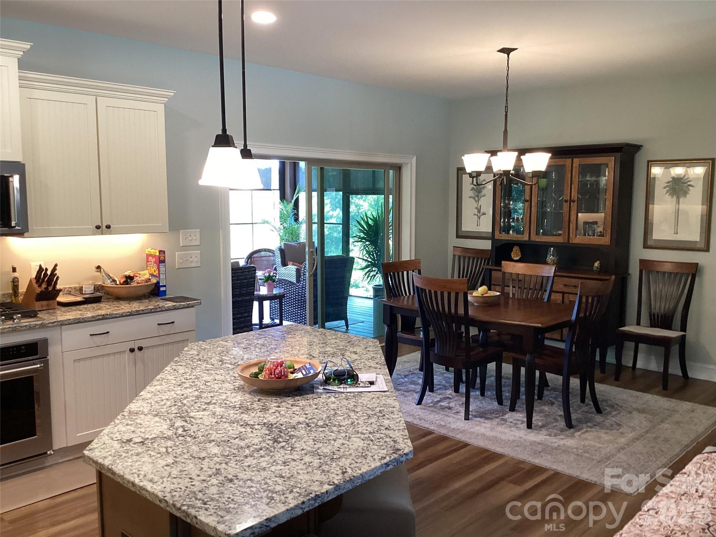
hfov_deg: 58.4
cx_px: 358
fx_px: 641
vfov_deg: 45.4
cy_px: 268
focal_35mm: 31
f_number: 2.4
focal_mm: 3.3
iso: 125
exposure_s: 1/50
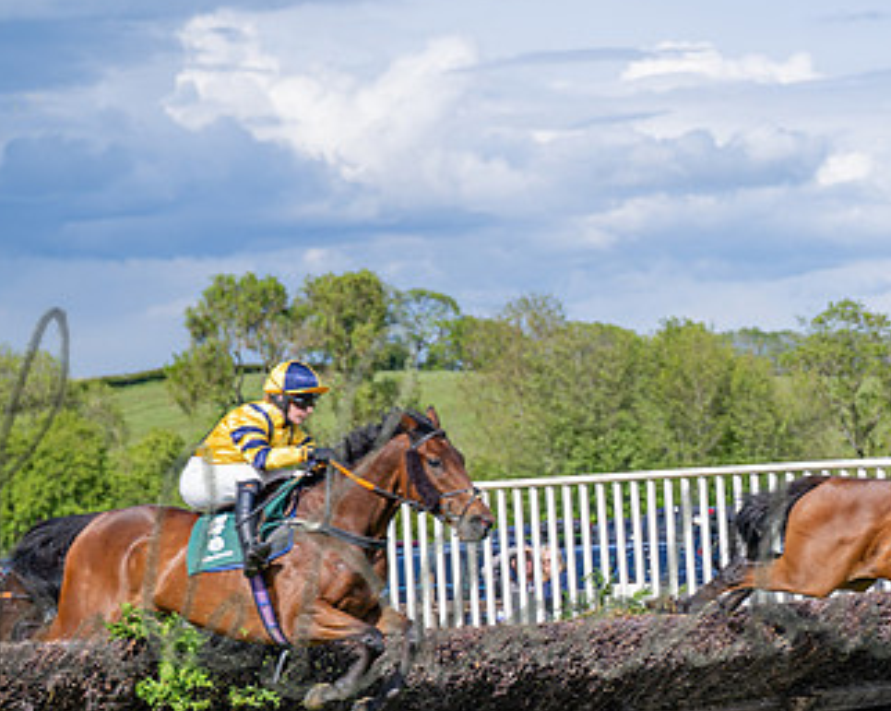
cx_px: 660
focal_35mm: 174
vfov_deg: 8.9
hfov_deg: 11.1
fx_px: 4584
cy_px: 547
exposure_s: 1/1600
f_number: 2.8
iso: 80
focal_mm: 70
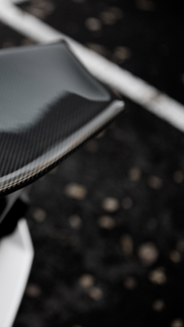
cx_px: -51
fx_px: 659
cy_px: 165
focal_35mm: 76
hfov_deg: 15.2
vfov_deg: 27.9
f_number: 2.8
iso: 500
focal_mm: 48
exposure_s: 1/320
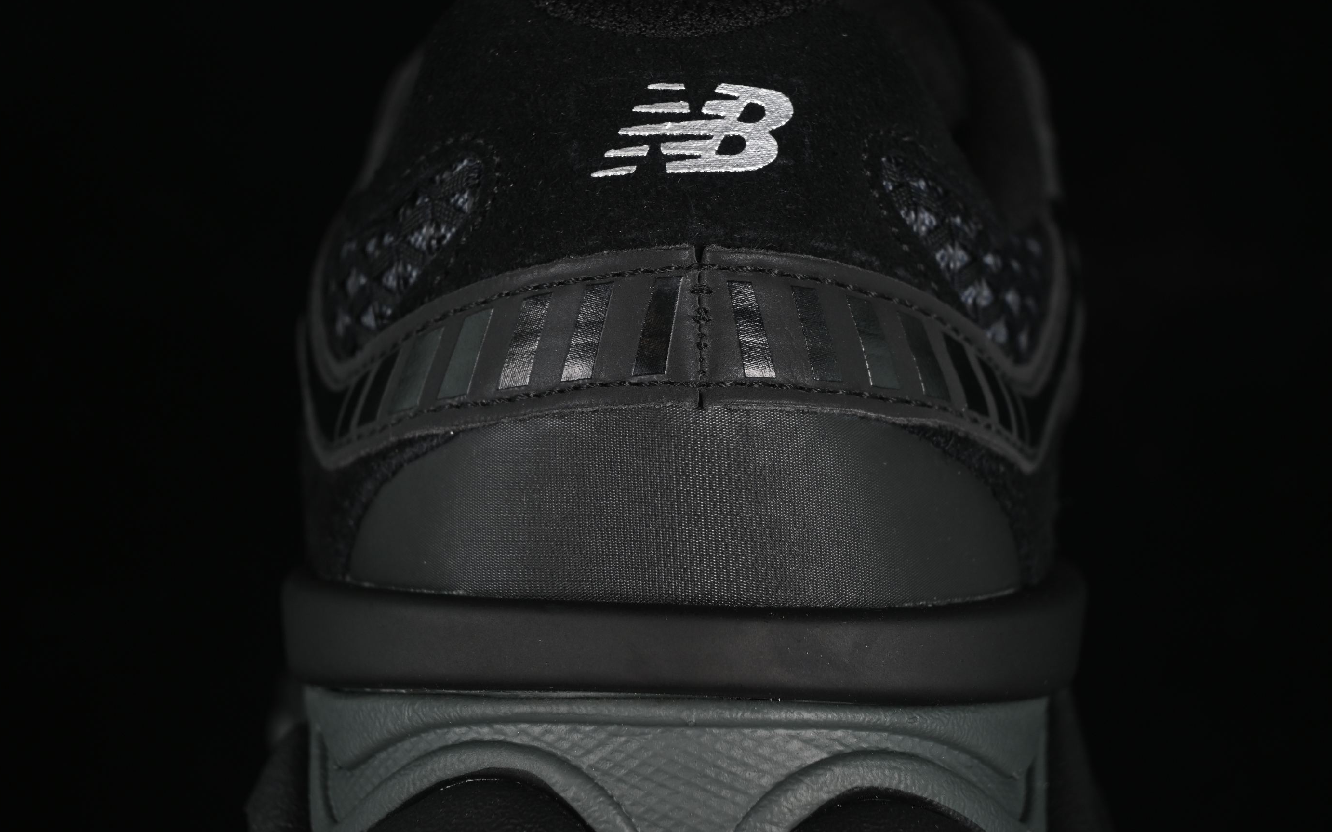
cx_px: 665
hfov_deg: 26.8
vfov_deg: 16.9
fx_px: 2795
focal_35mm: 77
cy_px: 412
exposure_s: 1/50
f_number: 6.3
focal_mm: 50
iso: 160
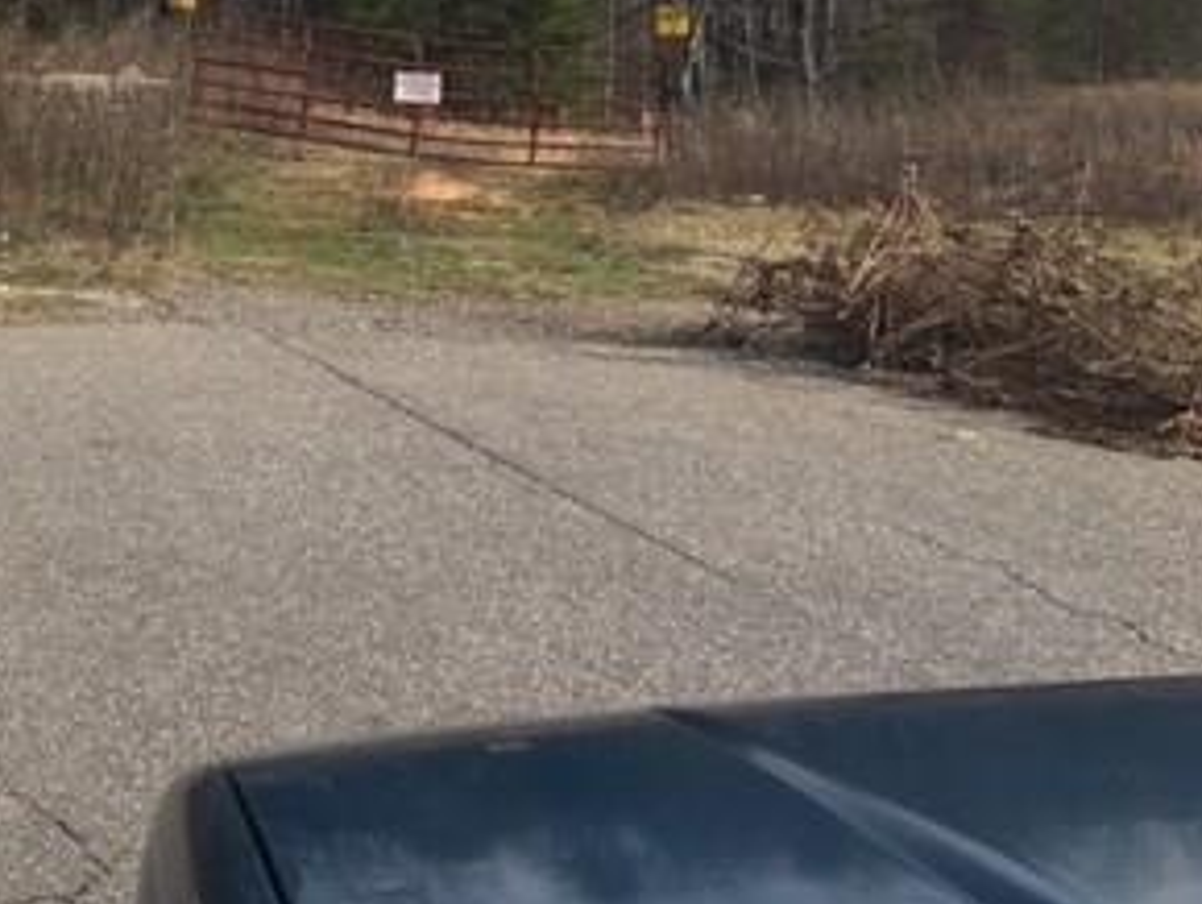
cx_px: -91
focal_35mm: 64
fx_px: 2224
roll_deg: -1.7
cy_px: 62
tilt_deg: +1.5
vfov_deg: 22.3
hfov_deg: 27.8
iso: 25
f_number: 2.2
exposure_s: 1/1350
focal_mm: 4.15
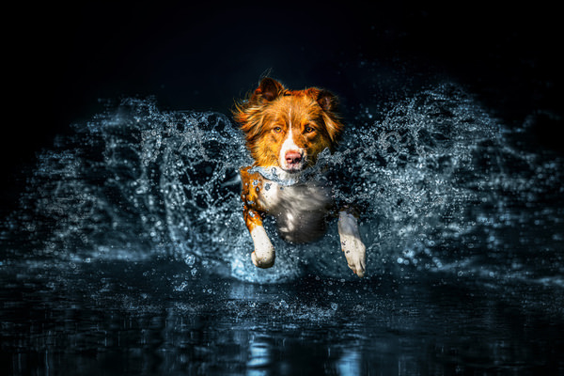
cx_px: 282
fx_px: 1332
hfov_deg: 23.9
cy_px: 188
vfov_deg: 16.1
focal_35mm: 85
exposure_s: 1/4000
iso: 160
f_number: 1.8
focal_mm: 85
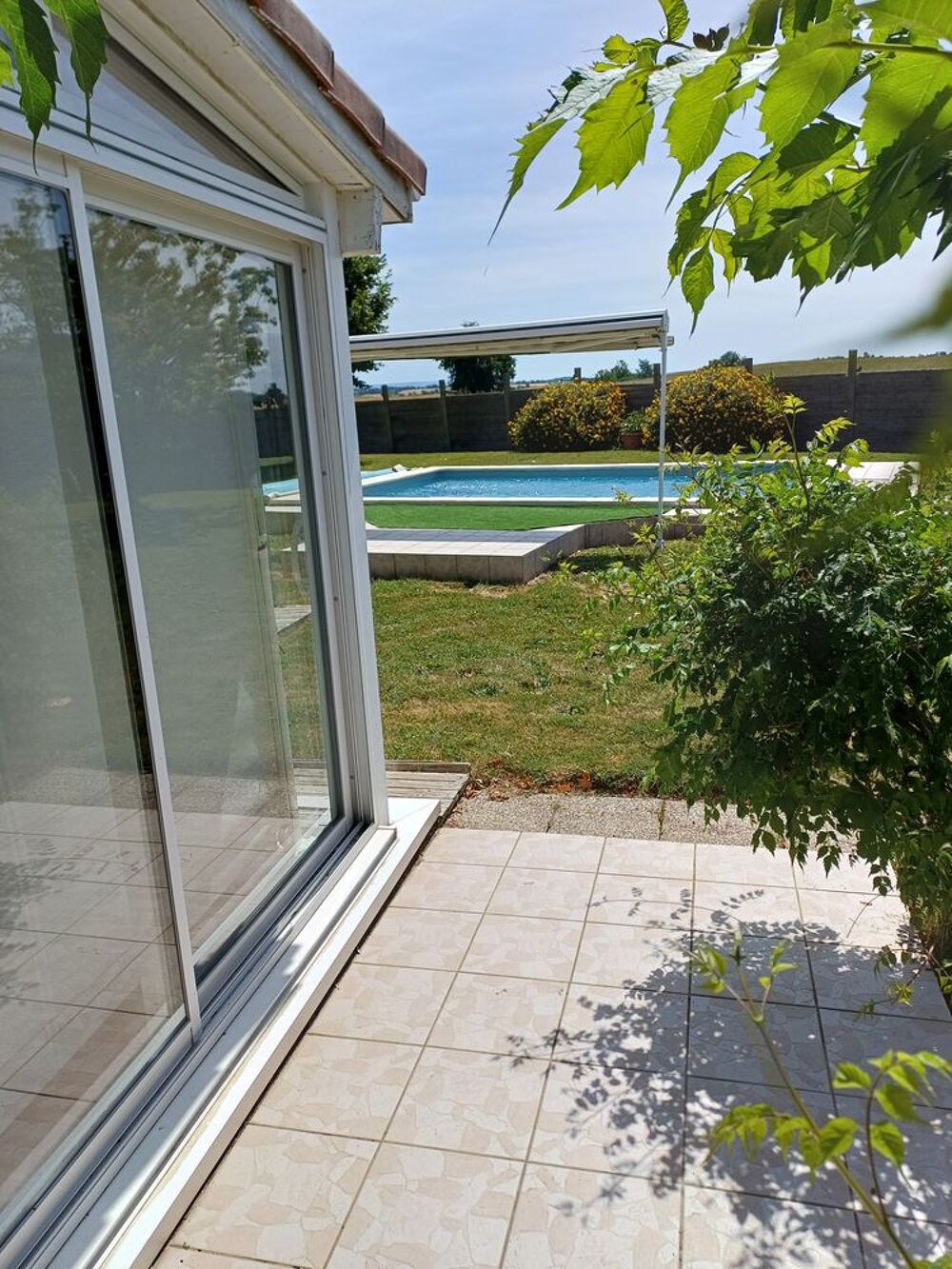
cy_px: 634
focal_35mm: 25
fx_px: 917
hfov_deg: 54.9
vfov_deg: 69.4
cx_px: 476
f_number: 1.8
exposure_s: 1/2066
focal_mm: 4.65
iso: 50
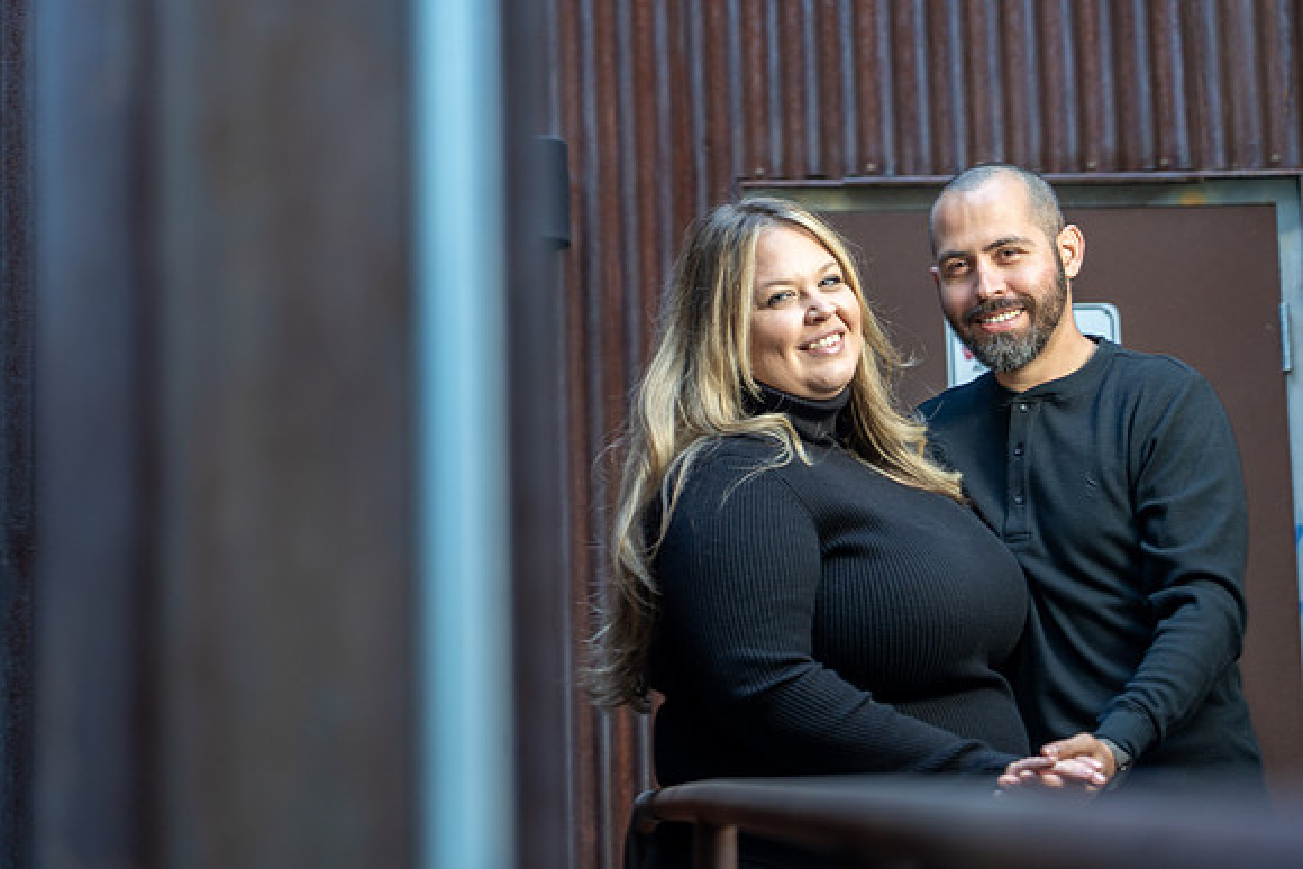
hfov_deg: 19.6
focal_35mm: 104
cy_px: 434
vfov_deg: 13.2
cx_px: 652
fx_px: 3771
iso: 200
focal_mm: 101
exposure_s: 1/80
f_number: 4
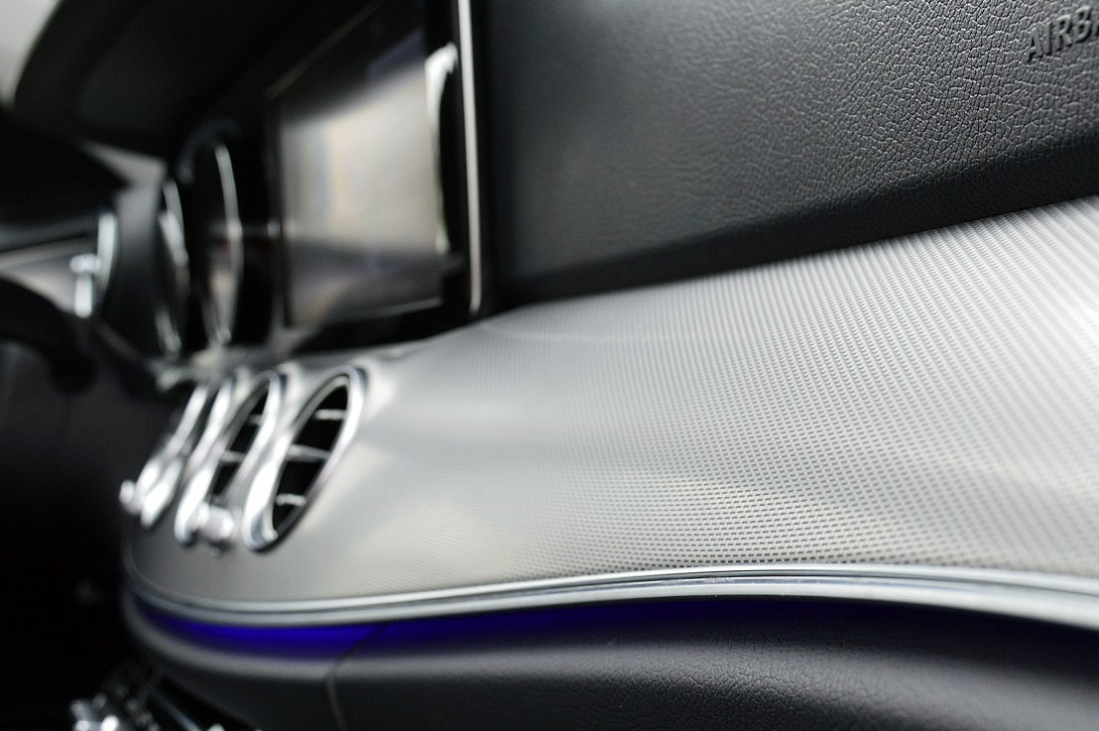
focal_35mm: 64
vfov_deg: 21.3
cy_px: 368
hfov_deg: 31.2
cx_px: 767
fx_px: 1944
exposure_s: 1/80
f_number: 8
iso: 400
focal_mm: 29
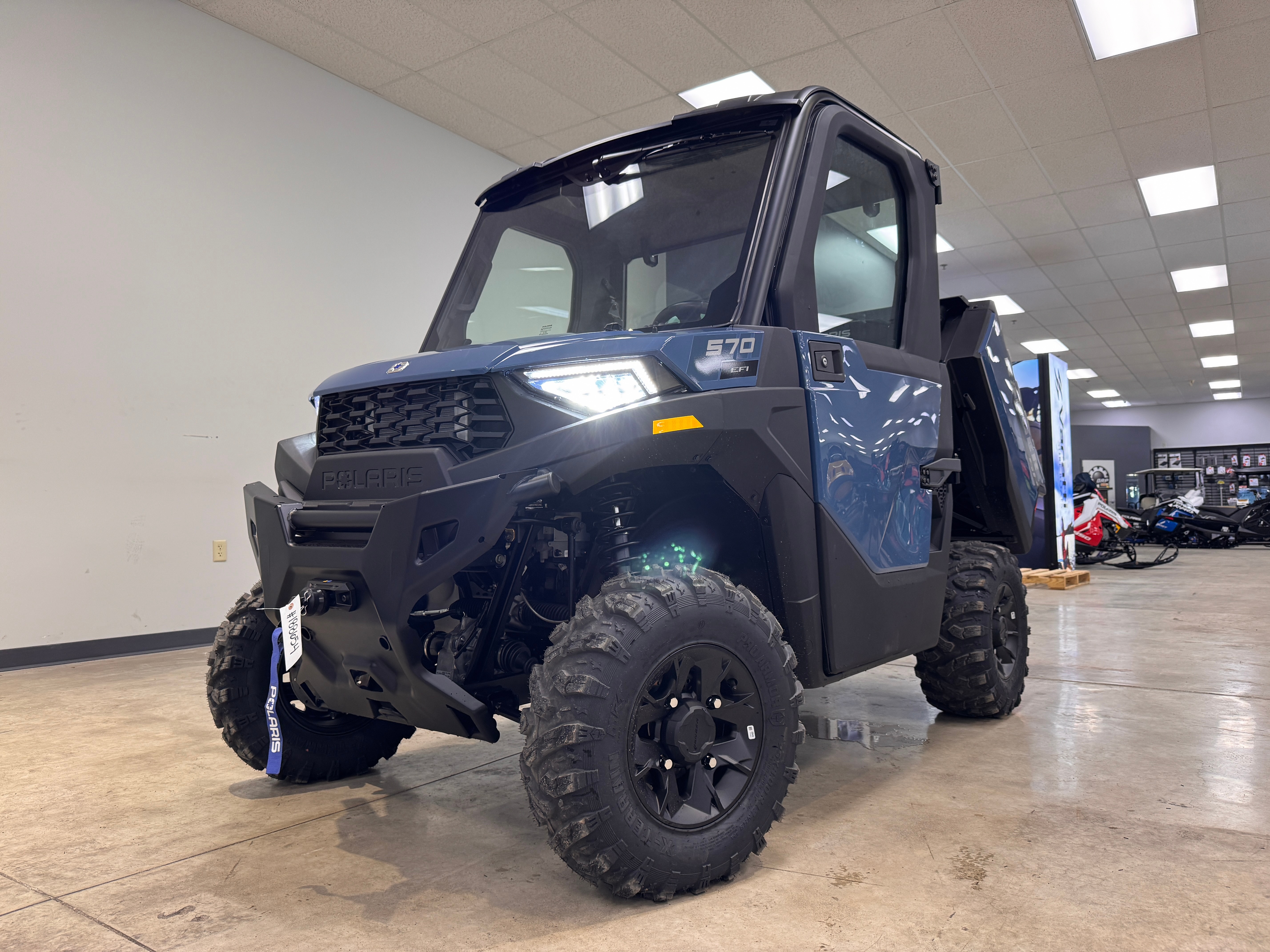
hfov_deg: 71.6
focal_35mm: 24
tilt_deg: +2.8
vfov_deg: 56.8
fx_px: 881
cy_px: 476
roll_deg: +0.5
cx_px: 635
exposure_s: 1/60
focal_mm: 6.76
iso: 160
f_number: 1.78
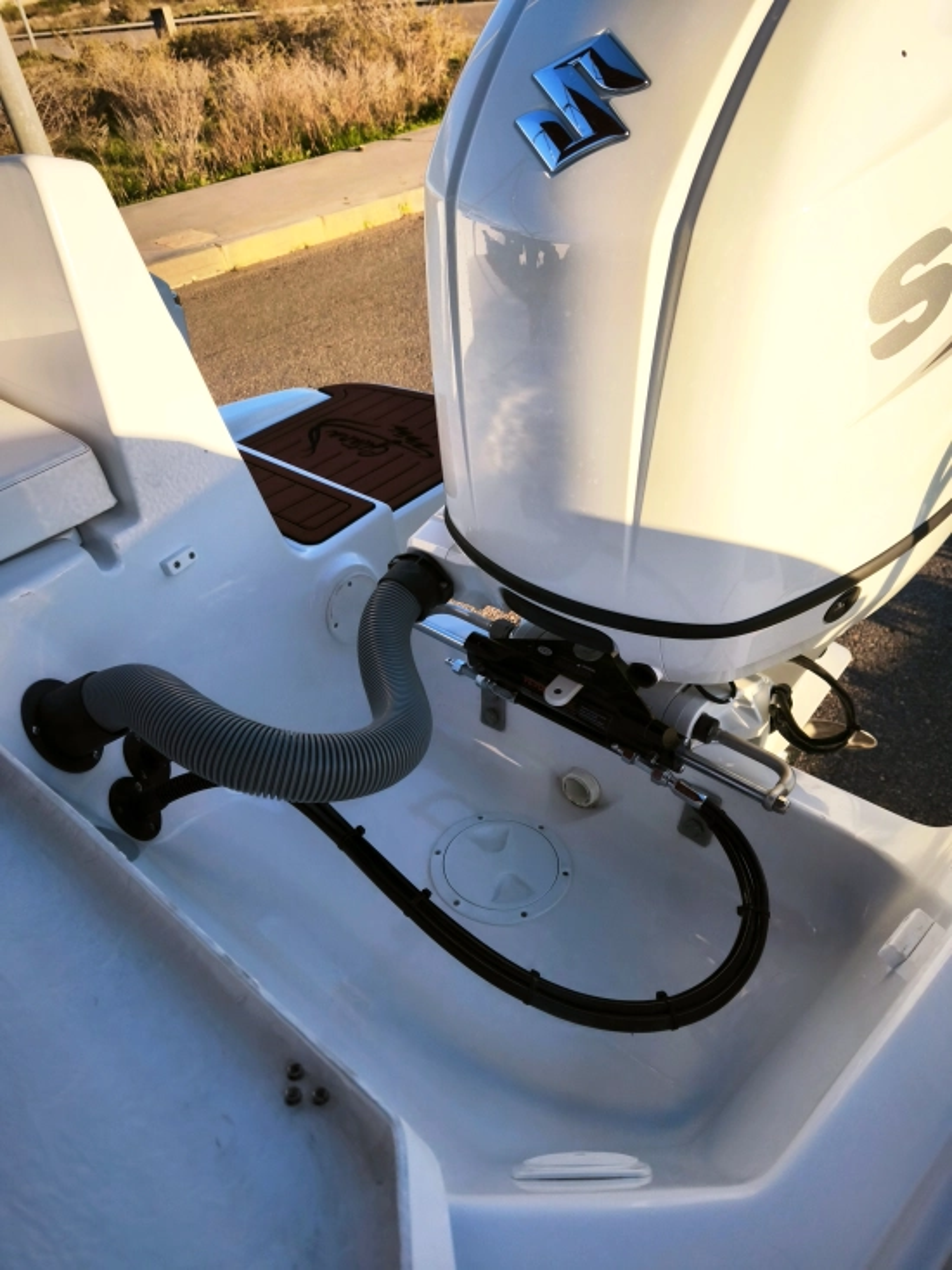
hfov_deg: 58.9
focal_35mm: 23
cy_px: 635
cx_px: 476
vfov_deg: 73.9
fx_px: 844
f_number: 1.7
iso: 80
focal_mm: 5.35
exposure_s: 1/1803
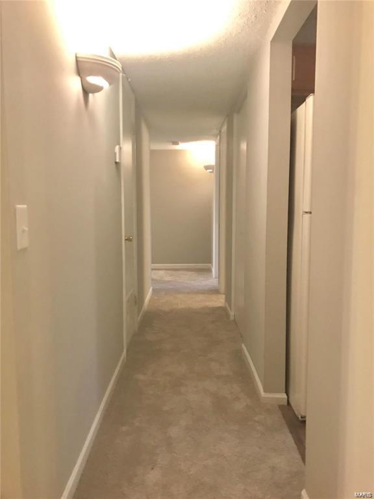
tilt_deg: -5.3
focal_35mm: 28
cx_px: 187
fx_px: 403
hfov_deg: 49.7
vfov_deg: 63.4
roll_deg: +0.5
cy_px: 250
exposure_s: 1/9
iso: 100
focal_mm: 3.99
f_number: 1.8
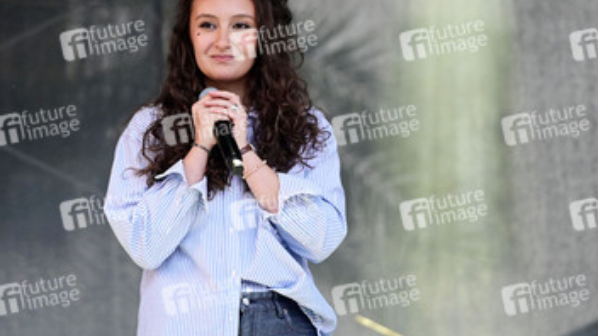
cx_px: 228
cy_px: 168
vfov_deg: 4.5
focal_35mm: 268
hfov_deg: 8.0
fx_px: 4250
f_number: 3.2
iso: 5000
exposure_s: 1/160
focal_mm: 200
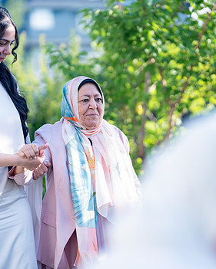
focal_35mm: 155
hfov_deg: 10.0
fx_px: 1238
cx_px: 86
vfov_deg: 12.4
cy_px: 137
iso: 200
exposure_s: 1/2000
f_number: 2
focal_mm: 100
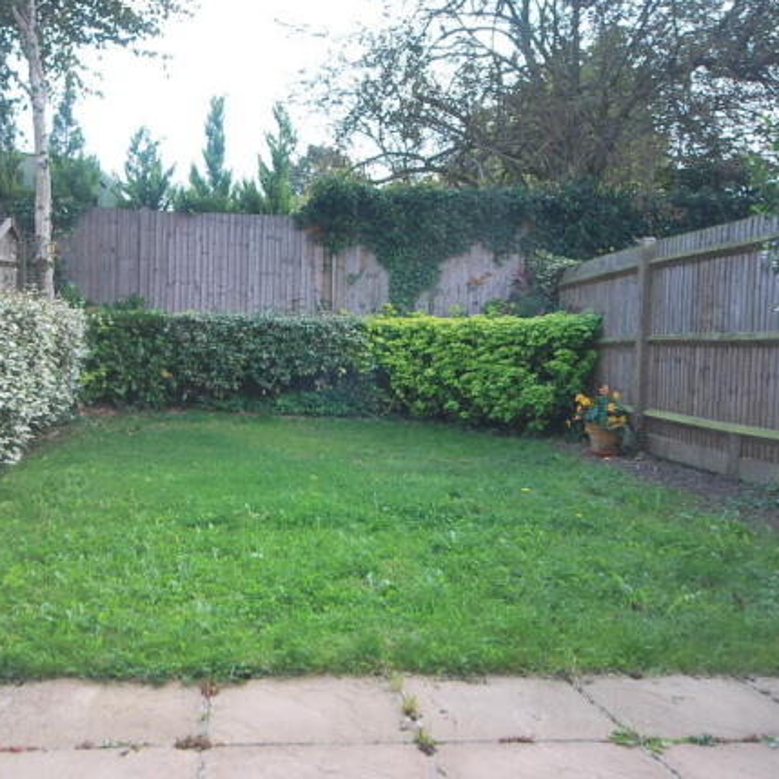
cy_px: 391
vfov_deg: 47.2
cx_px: 315
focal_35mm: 35
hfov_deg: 47.0
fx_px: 891
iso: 180
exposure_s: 1/125
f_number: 5.6
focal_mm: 18
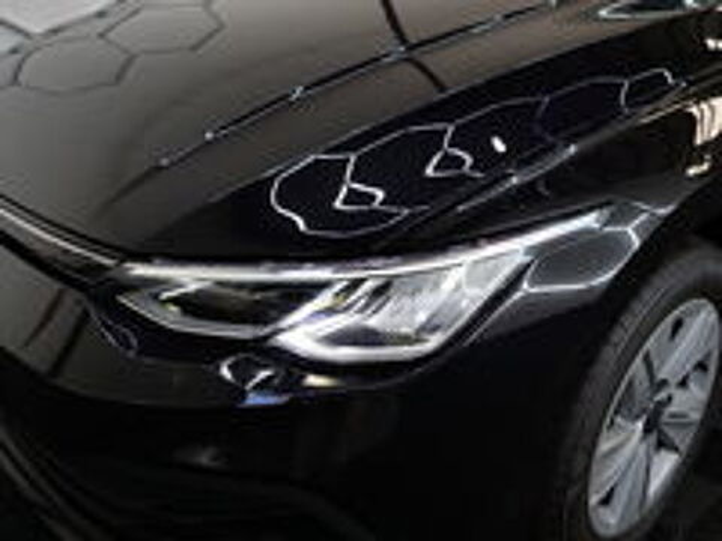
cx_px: 361
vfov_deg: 44.2
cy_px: 270
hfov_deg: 56.8
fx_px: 667
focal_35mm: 32
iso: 320
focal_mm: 16
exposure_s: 1/60
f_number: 3.1
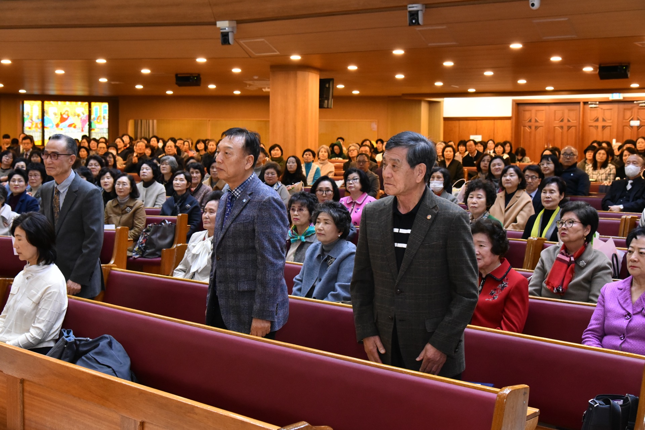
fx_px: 860
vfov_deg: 28.1
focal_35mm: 48
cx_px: 322
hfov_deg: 41.1
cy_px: 215
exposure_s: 1/160
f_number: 5.6
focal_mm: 48
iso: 6400
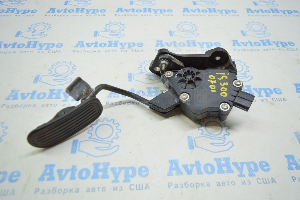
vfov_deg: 47.9
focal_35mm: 27
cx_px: 150
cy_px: 100
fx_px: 225
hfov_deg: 67.4
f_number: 3.5
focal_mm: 18
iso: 400
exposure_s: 1/60
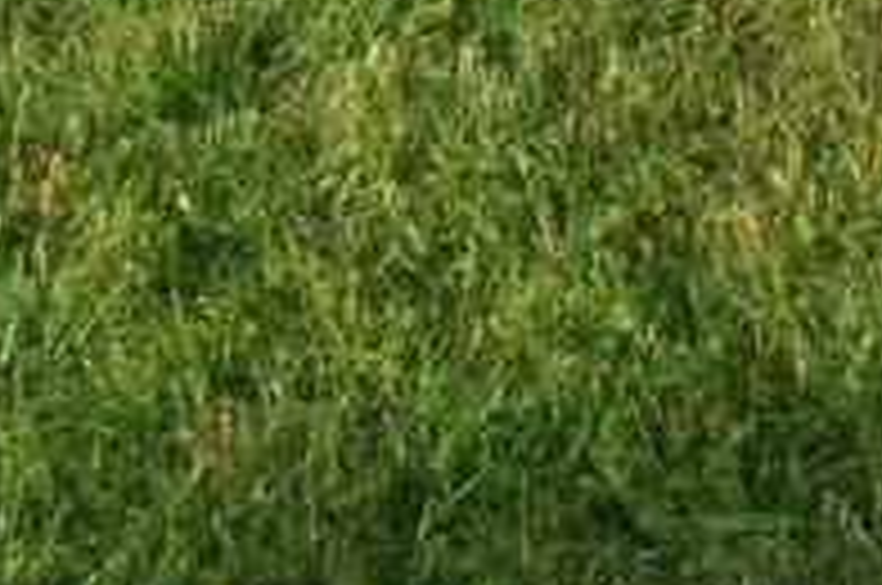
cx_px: 1640
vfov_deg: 5.8
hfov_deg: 8.9
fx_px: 5406
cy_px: -1087
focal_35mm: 221
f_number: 7.1
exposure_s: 1/200
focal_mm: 24
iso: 200
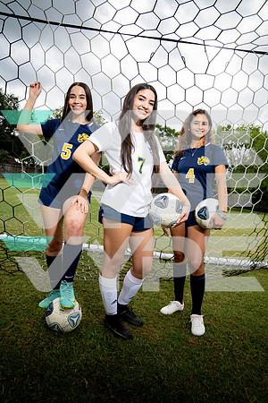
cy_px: 202
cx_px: 134
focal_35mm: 24
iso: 100
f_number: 6.3
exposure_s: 1/250
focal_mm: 24
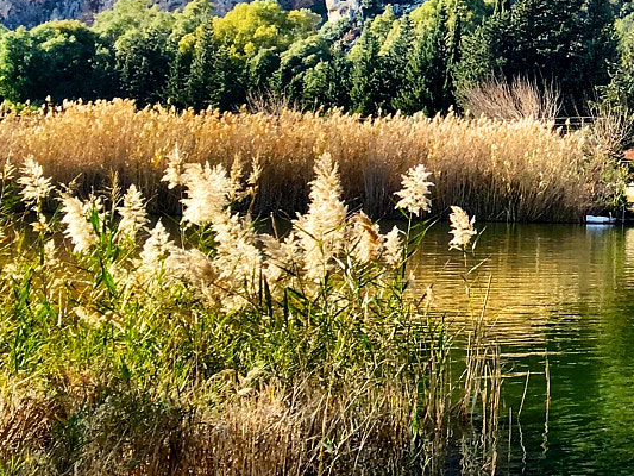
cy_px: 50
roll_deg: -1.5
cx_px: 864
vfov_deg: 16.8
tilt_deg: +6.4
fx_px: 1594
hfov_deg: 20.3
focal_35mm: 87
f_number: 2.2
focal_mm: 4.15
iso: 25
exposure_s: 1/450
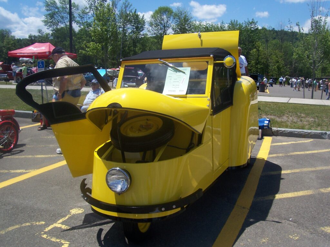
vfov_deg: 41.8
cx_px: 165
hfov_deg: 54.0
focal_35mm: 34
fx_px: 324
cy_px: 124
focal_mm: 5.6
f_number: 5.6
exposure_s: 1/750
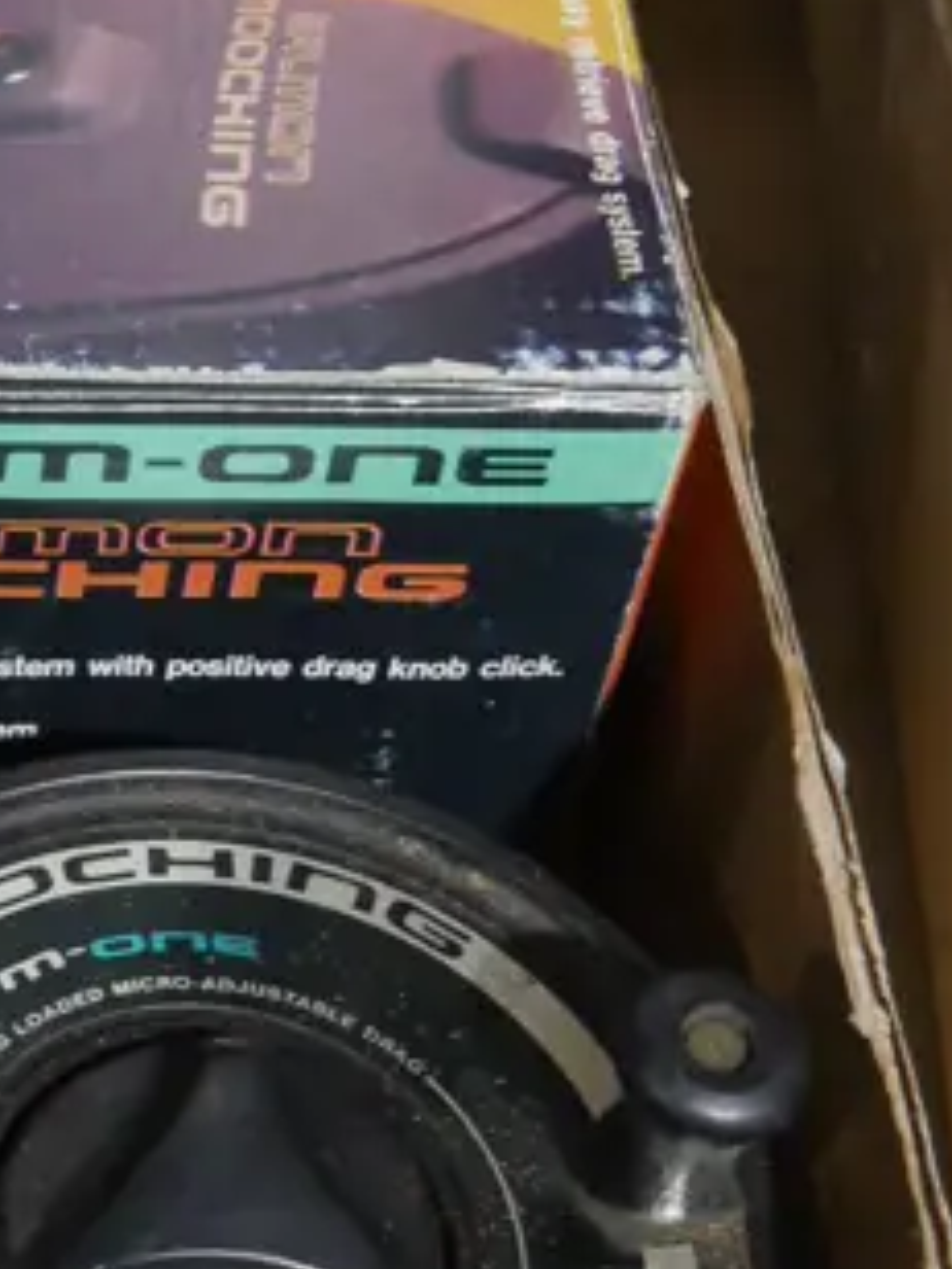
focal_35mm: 133
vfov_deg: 14.8
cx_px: -528
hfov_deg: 10.7
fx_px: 4877
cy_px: 647
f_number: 4.4
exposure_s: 1/60
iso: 1250
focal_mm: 20
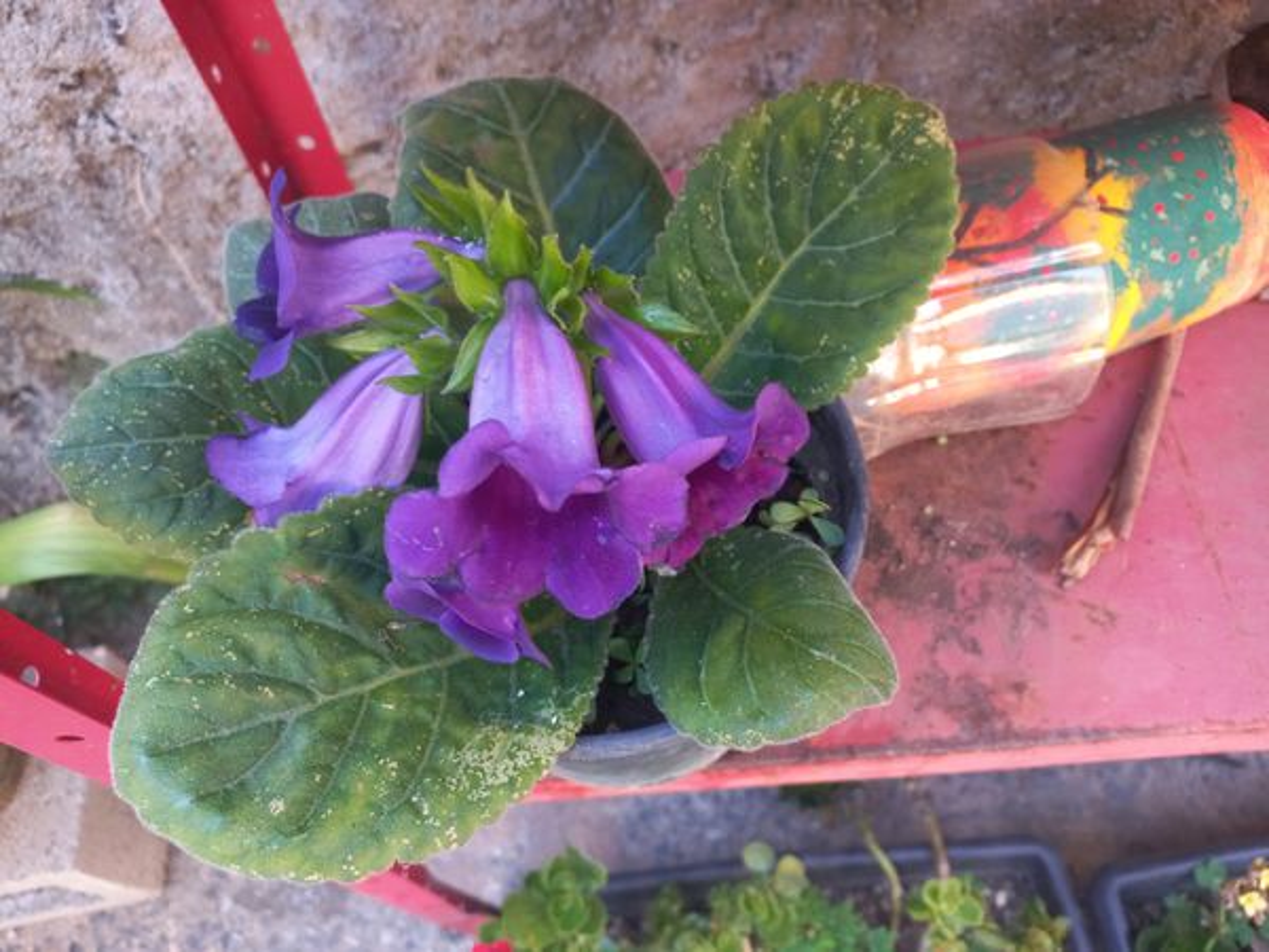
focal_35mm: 25
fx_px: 916
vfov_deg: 54.9
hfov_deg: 69.4
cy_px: 476
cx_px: 634
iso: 160
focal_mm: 4.6
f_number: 1.8
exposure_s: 1/50
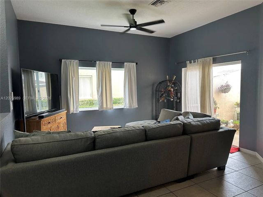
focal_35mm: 24
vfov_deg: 56.8
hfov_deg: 71.6
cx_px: 132
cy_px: 98
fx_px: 182
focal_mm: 6.86
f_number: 1.78
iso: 125
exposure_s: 1/120
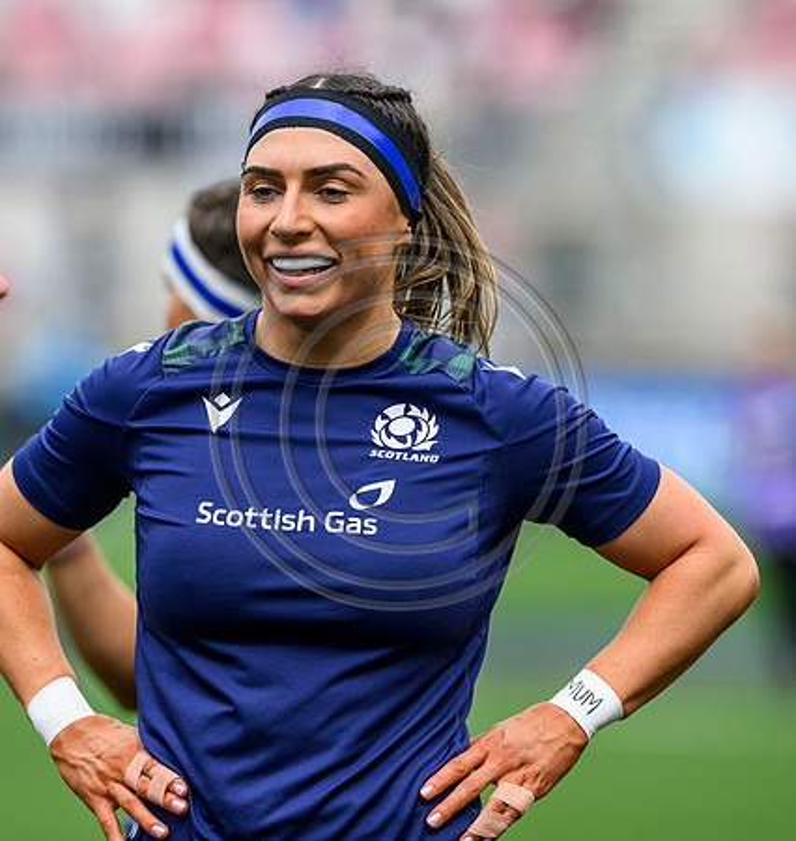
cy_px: 420
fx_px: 14007
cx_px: 326
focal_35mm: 523
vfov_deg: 3.4
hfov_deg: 3.3
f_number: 4.5
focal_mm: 400
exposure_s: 1/1600
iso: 400
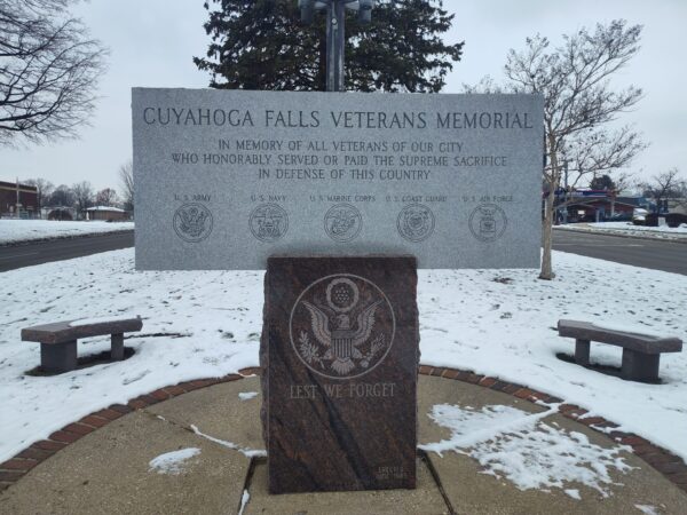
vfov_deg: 58.9
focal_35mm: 23
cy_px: 258
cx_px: 344
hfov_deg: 73.9
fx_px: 456
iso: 100
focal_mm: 5.56
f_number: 1.8
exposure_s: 1/227
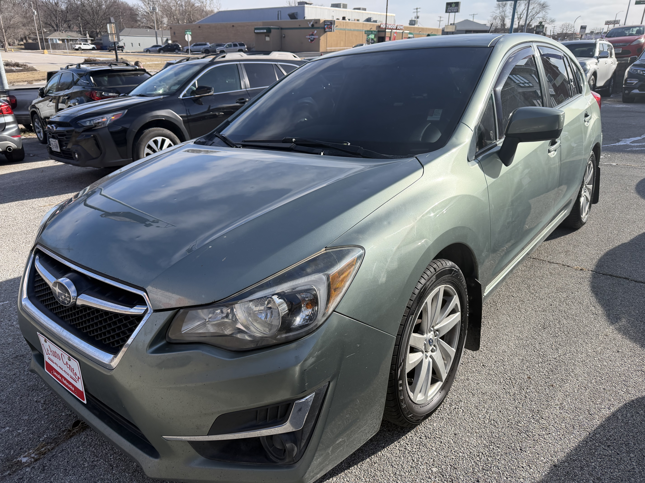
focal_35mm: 24
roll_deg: -0.1
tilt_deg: -21.1
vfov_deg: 56.8
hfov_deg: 71.6
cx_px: 322
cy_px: 242
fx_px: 447
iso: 100
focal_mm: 6.76
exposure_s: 1/3425
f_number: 1.78
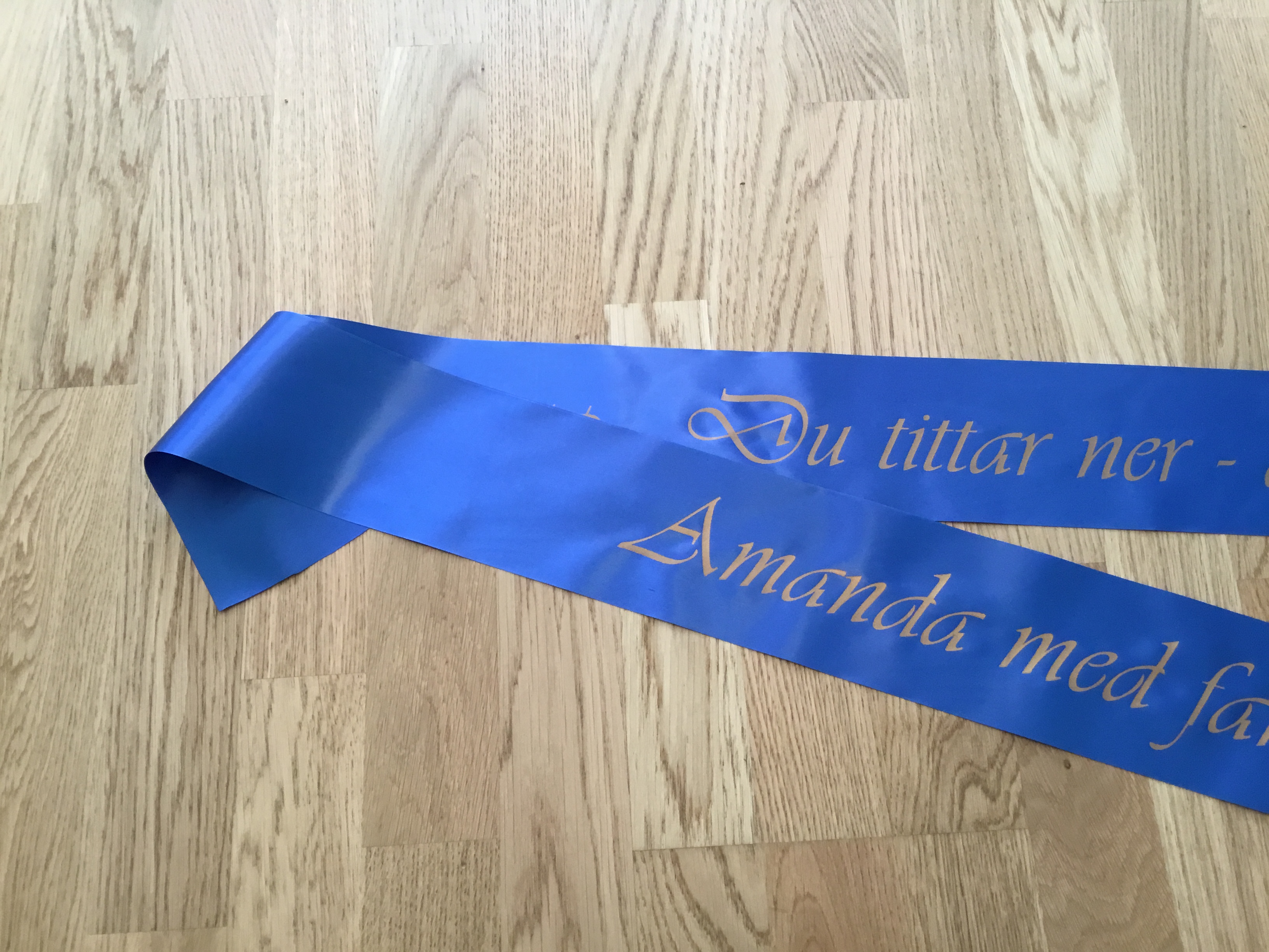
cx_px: 634
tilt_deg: -71.2
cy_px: 476
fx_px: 1136
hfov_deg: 58.4
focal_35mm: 31
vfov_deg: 45.4
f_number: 2.4
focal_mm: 3.3
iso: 100
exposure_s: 1/33
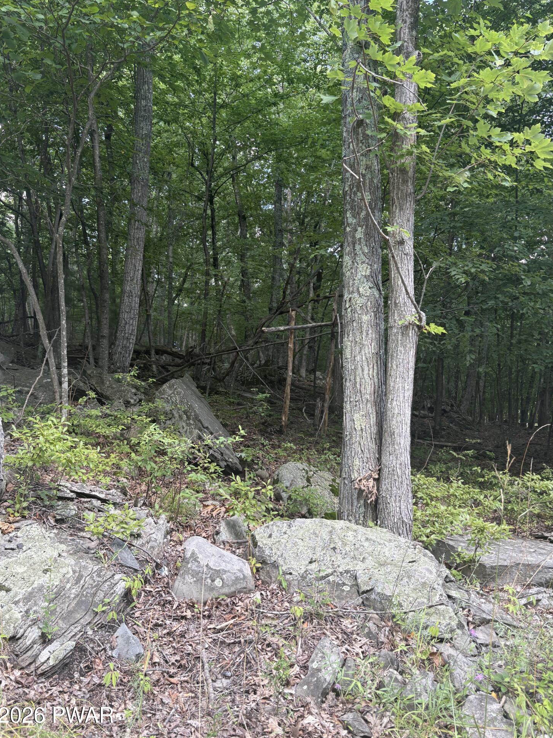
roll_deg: +0.7
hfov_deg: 51.3
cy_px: 367
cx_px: 267
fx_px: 575
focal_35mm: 27
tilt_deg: +7.4
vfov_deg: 65.3
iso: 50
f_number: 1.6
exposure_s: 1/122
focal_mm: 5.96
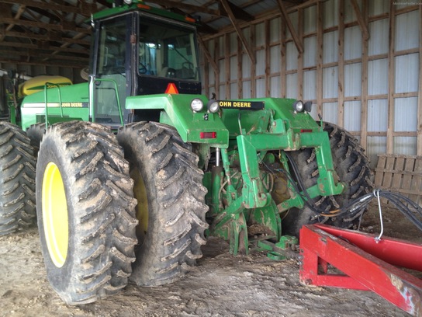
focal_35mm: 35
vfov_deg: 40.7
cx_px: 211
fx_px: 427
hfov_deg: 52.6
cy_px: 158
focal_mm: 4.28
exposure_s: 1/30
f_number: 2.4
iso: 50
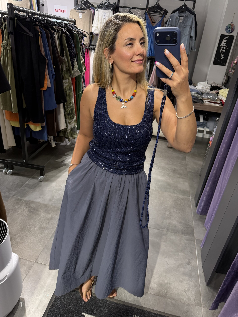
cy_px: 158
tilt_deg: -29.1
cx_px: 119
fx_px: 220
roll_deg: -6.2
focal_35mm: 24
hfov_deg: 56.8
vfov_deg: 71.6
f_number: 1.78
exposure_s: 1/121
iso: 125
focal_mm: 6.76
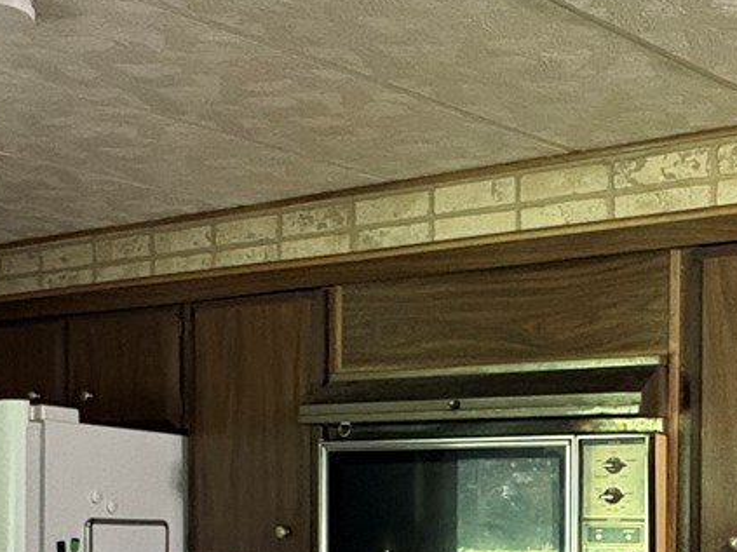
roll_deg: -0.4
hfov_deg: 36.2
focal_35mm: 53
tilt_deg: -0.8
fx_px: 1128
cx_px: 396
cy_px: 533
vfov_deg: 26.3
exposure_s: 1/40
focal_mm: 2.22
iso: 640
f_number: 2.2
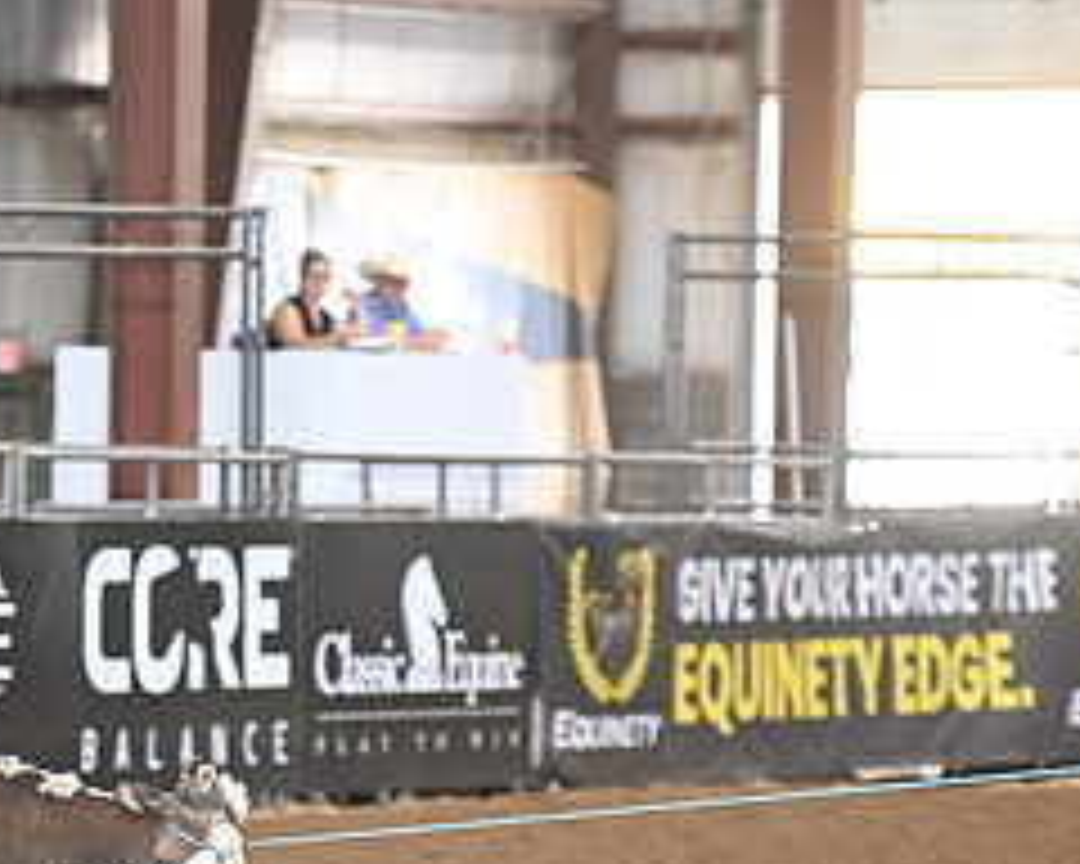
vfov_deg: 3.4
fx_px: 14480
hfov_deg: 4.3
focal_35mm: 453
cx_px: 81
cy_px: 722
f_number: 3.2
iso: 2500
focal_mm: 200
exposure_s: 1/250
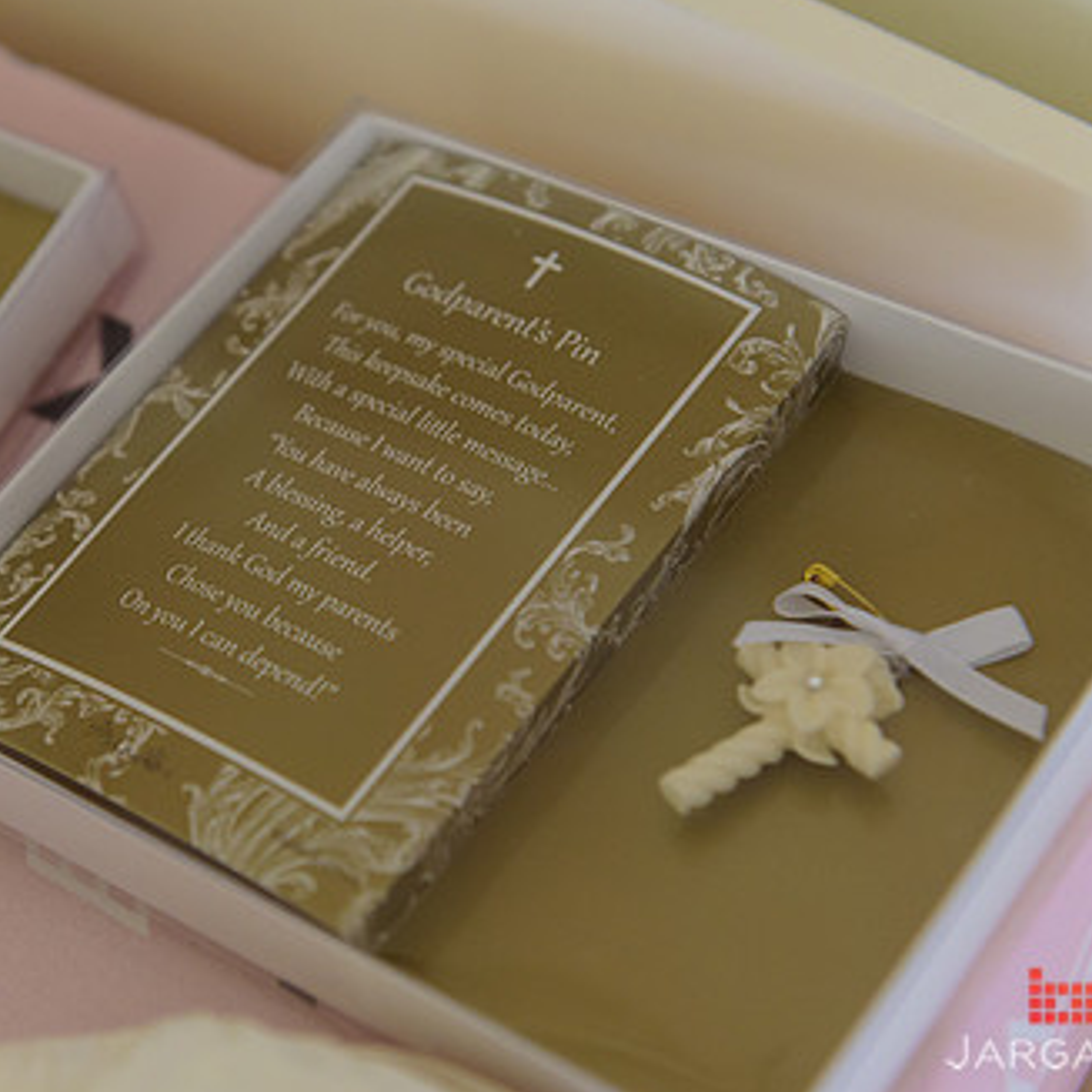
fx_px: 2962
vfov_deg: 20.9
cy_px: 496
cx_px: 297
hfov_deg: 20.7
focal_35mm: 83
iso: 1600
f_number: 3.2
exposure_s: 1/125
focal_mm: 55
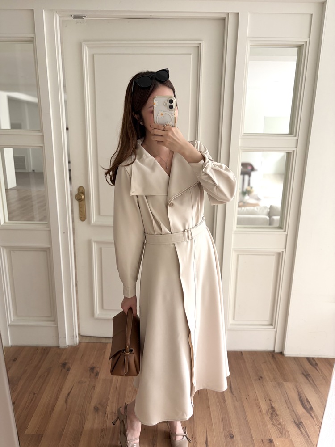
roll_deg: -0.8
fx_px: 335
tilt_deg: -24.5
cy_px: 224
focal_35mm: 26
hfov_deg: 53.1
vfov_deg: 67.3
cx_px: 168
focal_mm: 5.96
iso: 125
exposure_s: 1/60
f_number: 1.6
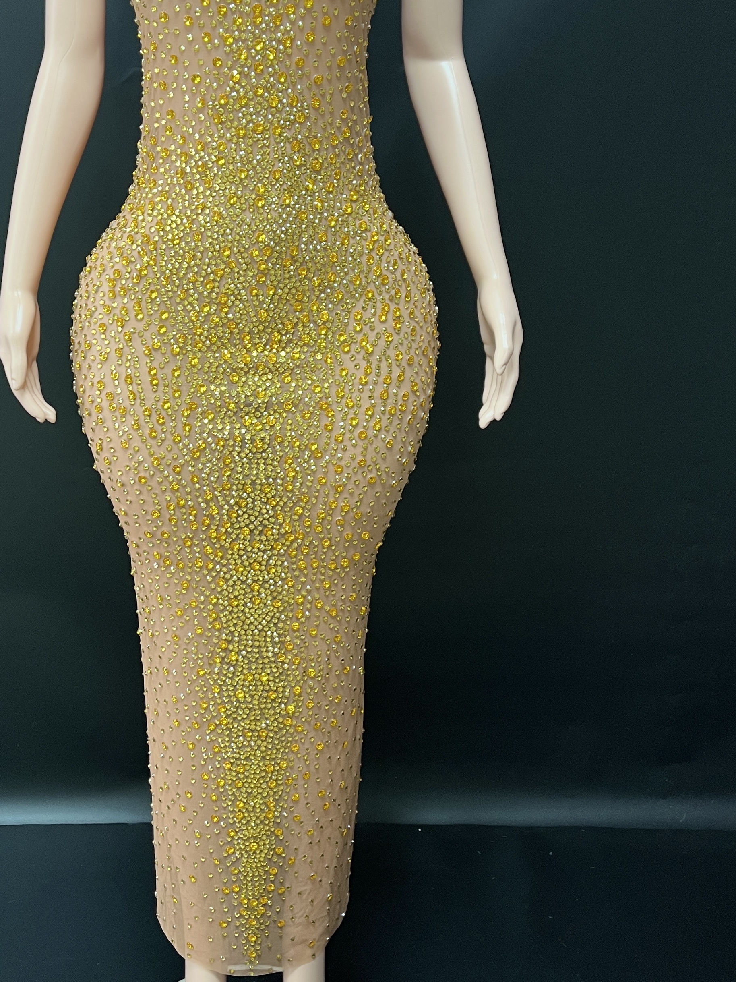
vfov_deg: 43.6
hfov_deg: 33.3
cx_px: 248
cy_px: 382
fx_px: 1219
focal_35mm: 43
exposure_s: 1/50
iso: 80
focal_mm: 5.1
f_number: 1.6
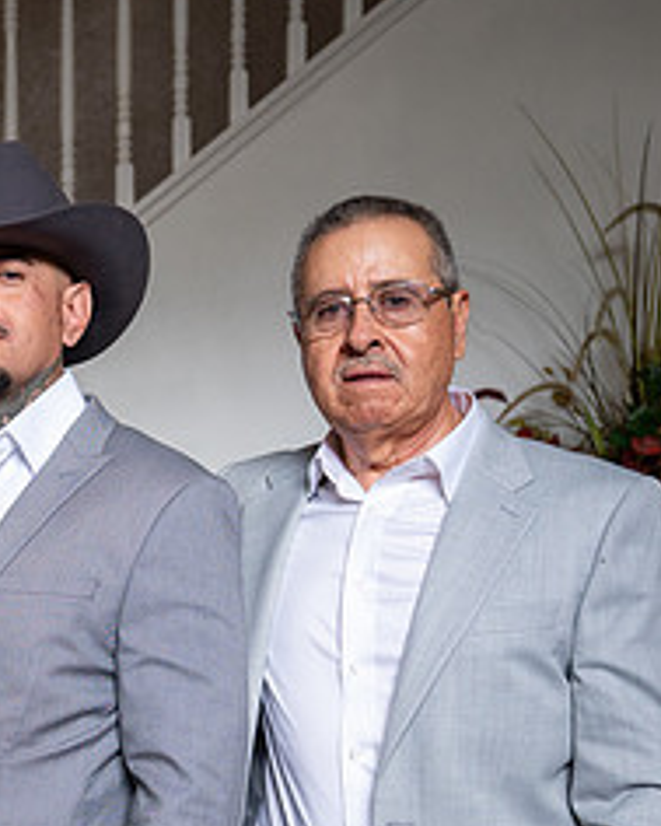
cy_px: 651
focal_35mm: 75
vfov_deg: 25.0
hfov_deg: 18.8
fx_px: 1833
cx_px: -224
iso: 1000
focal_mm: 32.5
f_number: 3.2
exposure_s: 1/100
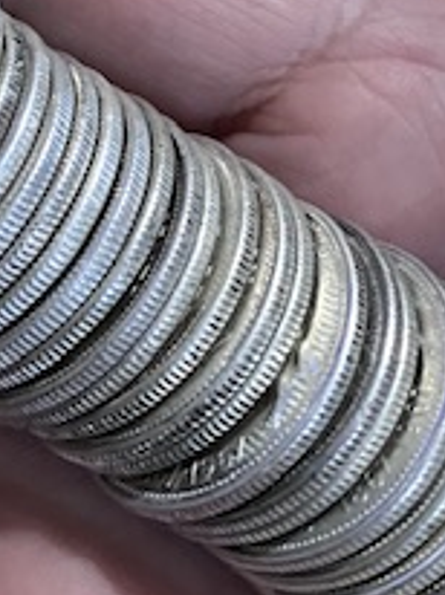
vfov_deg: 21.7
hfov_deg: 16.9
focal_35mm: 87
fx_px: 1494
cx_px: 127
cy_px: 3
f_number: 1.8
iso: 400
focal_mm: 3.99
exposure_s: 1/30
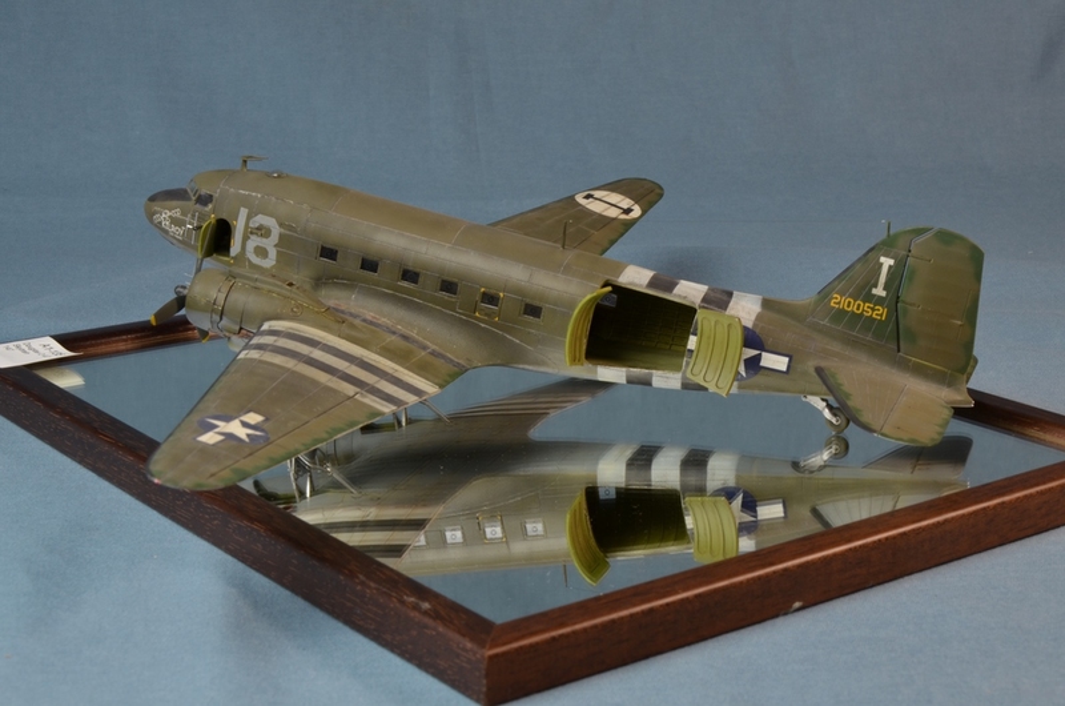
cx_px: 532
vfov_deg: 20.1
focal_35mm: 68
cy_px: 353
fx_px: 1993
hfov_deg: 29.9
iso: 200
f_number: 18
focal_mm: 45
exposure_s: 1/4
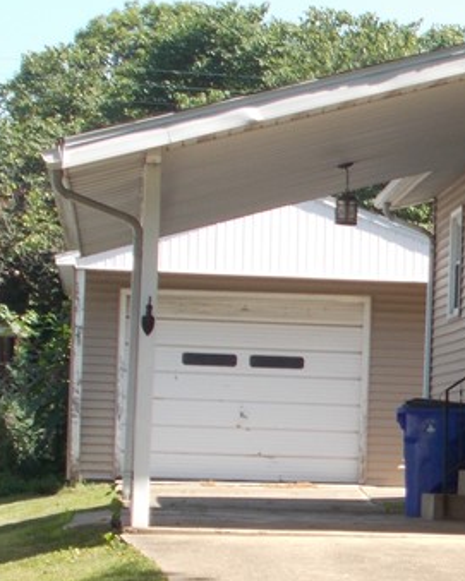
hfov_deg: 8.7
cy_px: 475
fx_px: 2943
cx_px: 848
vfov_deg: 11.2
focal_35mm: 171
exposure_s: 1/125
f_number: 4.9
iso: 80
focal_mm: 10.3
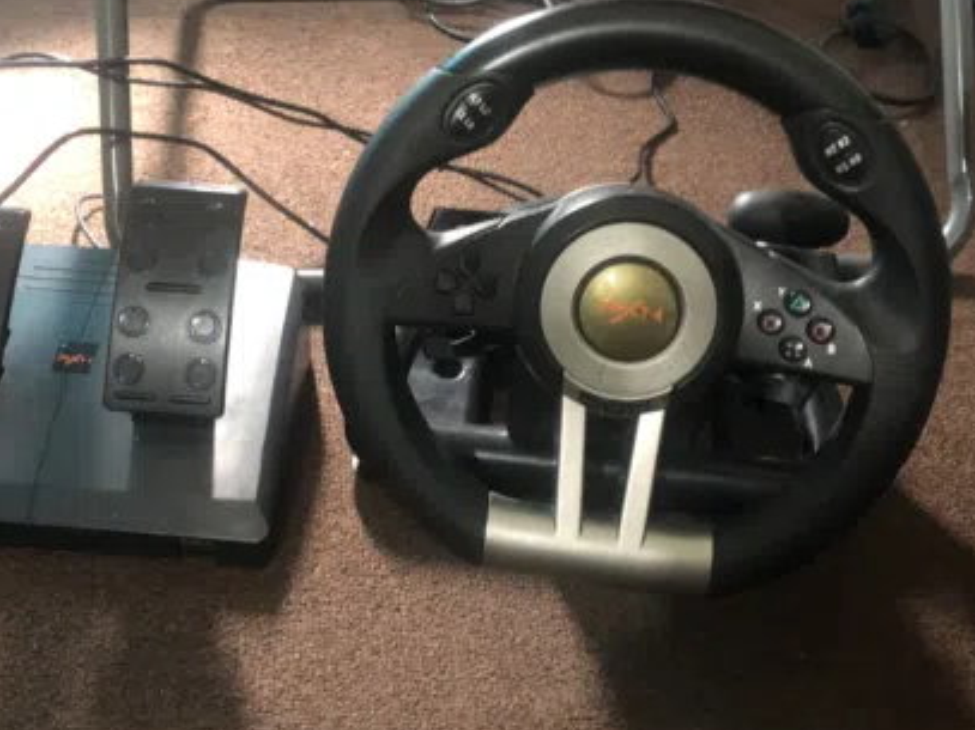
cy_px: 306
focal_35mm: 44
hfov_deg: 42.8
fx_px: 1239
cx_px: 417
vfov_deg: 32.8
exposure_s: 1/5
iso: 80
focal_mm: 3.99
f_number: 1.8
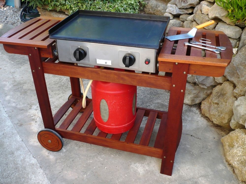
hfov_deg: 52.6
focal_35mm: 35
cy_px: 92
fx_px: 249
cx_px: 123
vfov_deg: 40.7
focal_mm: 5.8
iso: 100
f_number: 2.8
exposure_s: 1/200
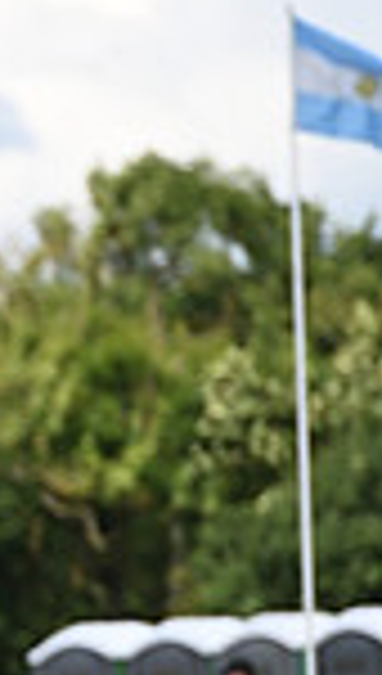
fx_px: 14469
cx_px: -804
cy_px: 668
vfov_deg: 2.7
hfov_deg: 1.5
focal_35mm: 808
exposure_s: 1/1250
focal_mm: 200
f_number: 4
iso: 180
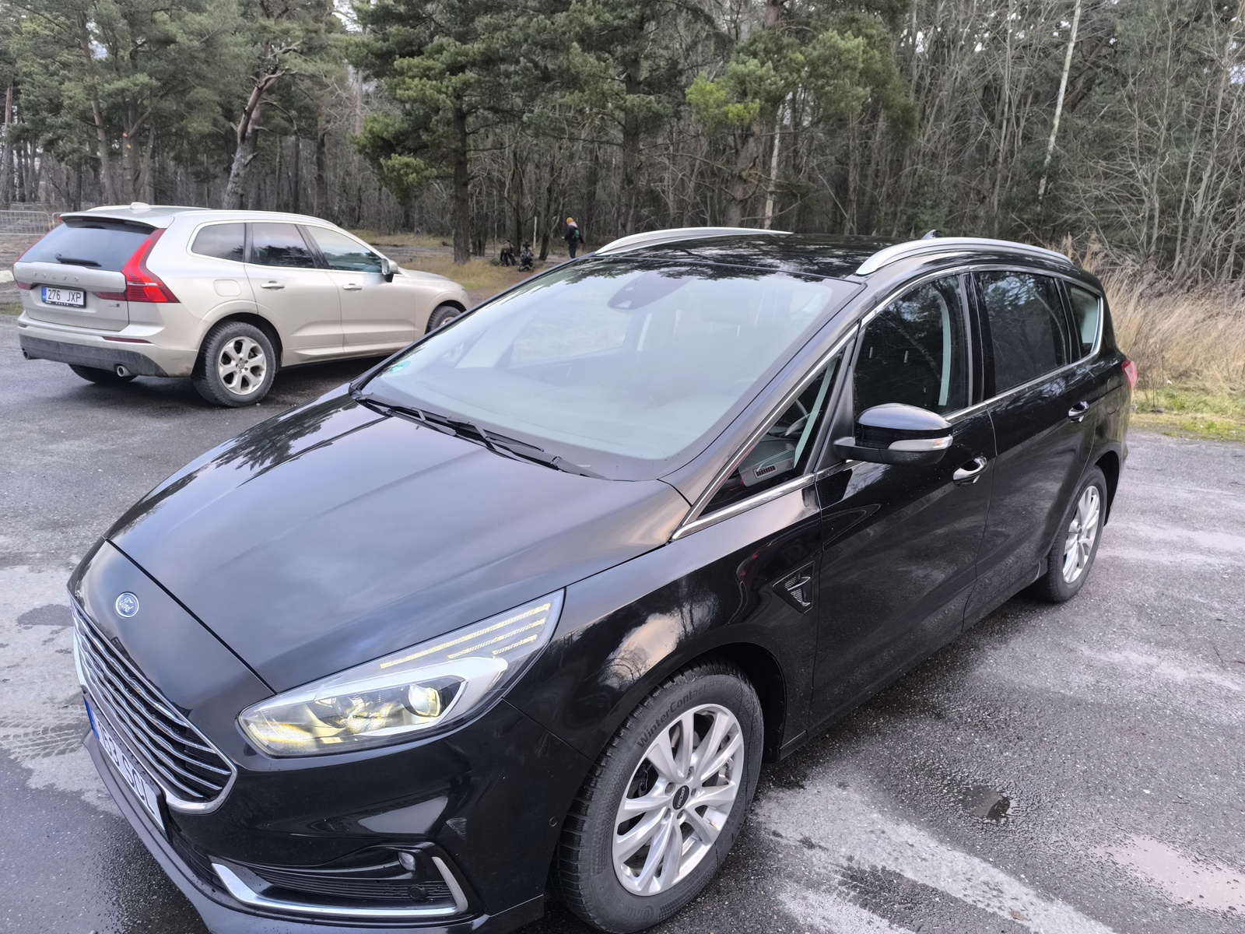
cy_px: 467
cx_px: 622
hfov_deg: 73.9
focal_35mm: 23
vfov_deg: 58.9
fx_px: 827
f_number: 1.65
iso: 400
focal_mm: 6.14
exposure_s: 1/100
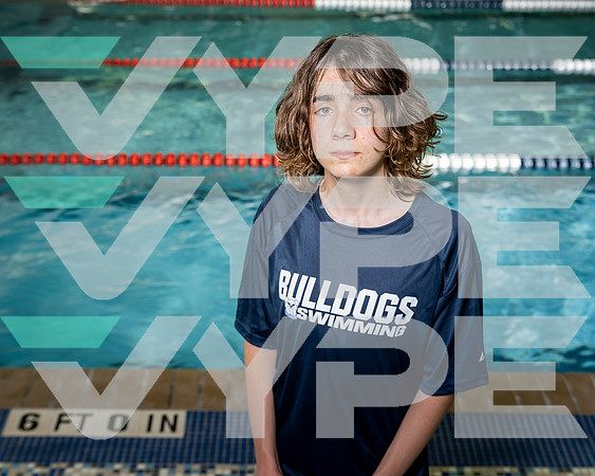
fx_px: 1071
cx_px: 298
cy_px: 238
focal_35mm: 61
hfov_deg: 31.1
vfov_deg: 25.0
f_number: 5
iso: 400
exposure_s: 1/250
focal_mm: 54
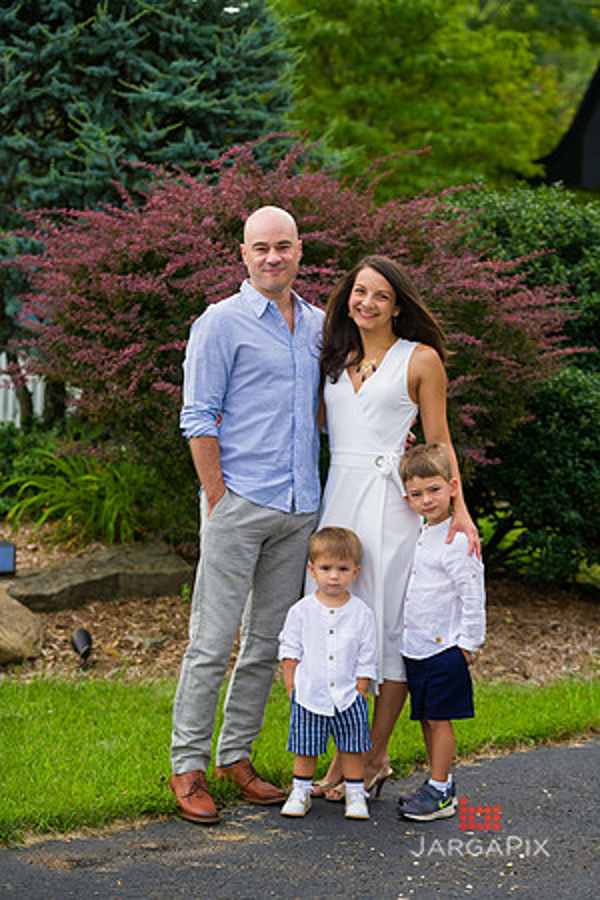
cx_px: 300
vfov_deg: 21.5
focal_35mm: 95
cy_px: 450
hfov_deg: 14.4
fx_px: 2375
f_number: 4
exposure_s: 1/800
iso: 200
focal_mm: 95
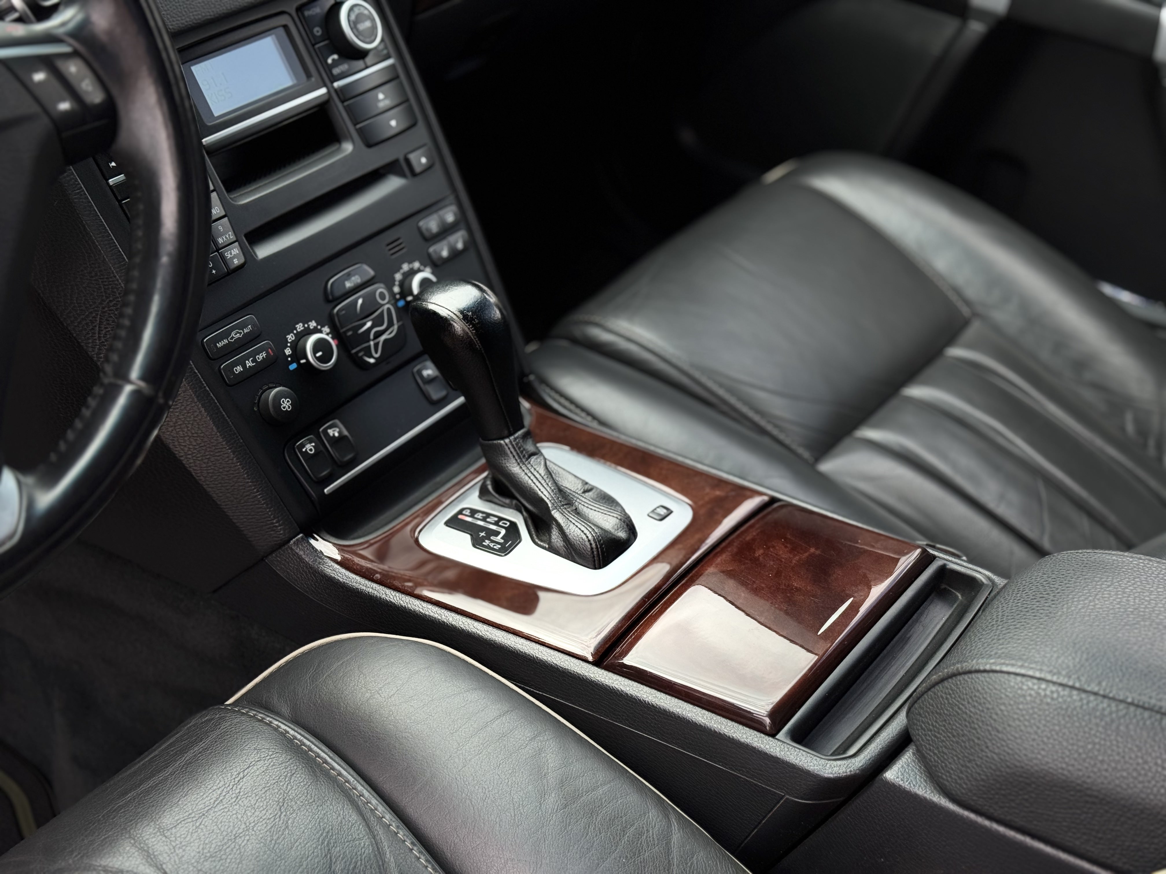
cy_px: 437
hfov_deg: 39.7
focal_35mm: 48
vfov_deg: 30.3
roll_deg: -8.1
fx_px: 1617
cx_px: 583
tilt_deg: -38.0
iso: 64
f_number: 1.78
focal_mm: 6.76
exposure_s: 1/1560
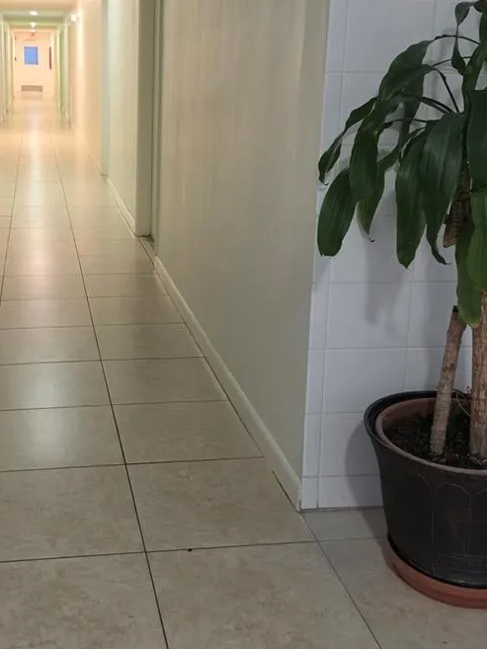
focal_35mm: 42
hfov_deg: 33.9
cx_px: 140
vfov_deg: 44.1
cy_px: 212
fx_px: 788
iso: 640
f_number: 1.4
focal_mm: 6.5
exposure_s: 1/120
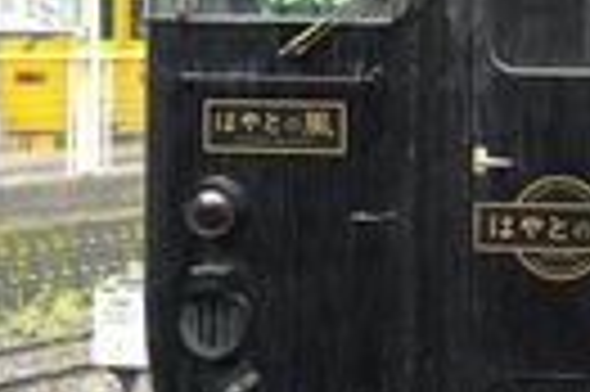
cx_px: 847
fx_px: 3748
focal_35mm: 229
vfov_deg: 6.0
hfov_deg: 8.8
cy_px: 228
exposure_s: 1/100
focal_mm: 50
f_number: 5
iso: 400
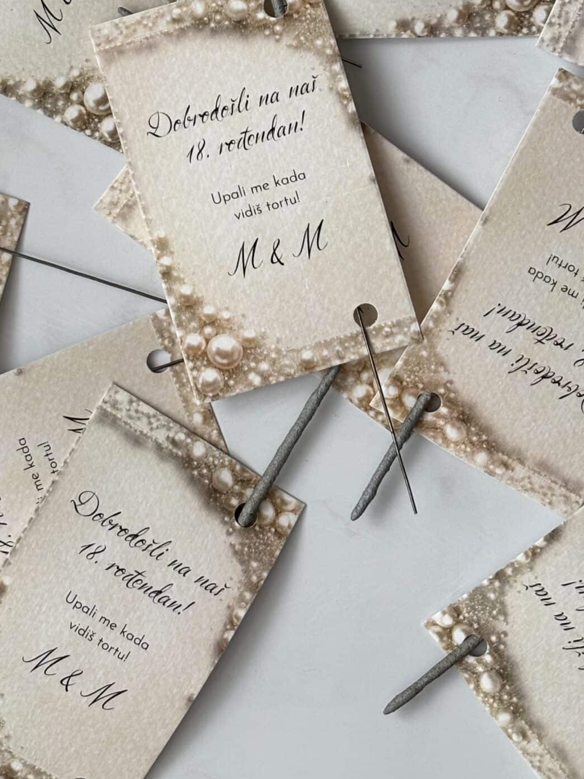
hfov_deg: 15.3
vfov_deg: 20.1
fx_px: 2160
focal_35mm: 96
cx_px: 165
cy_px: 83
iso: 50
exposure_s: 1/121
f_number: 1.6
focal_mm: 5.96
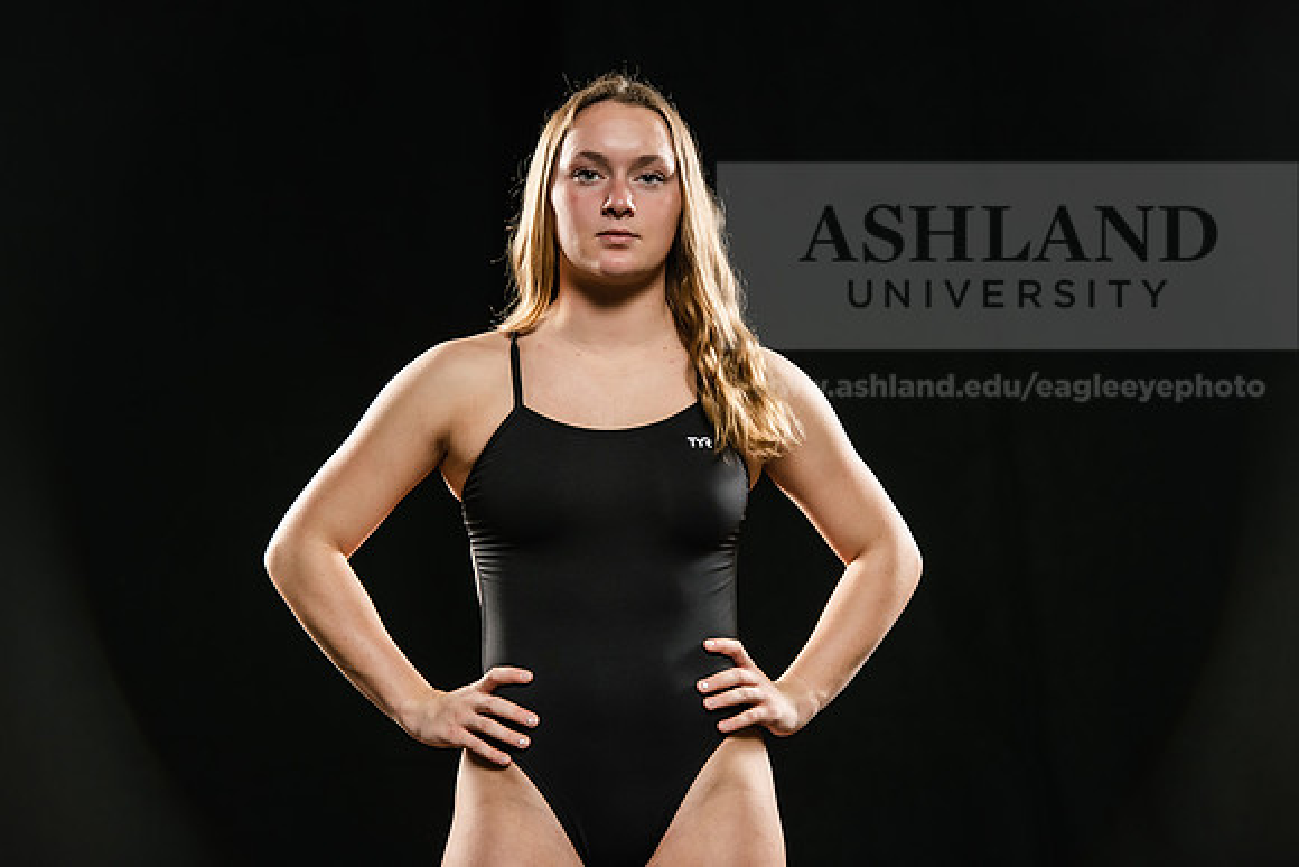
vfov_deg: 9.8
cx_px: 650
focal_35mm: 140
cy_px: 434
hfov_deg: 14.7
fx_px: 5053
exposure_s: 1/200
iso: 400
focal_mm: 140
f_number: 5.6
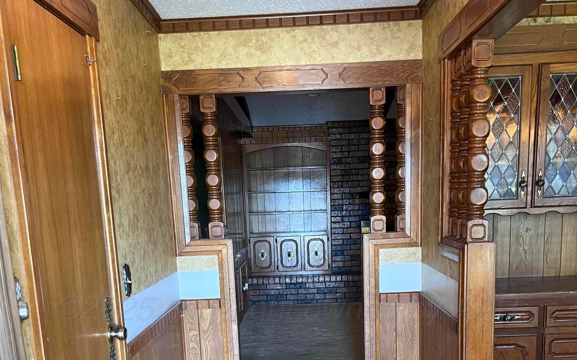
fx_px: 582
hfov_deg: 52.8
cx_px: 288
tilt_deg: -10.1
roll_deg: +3.1
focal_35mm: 37
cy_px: 311
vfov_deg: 33.0
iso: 200
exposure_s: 1/60
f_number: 1.5
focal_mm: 5.7
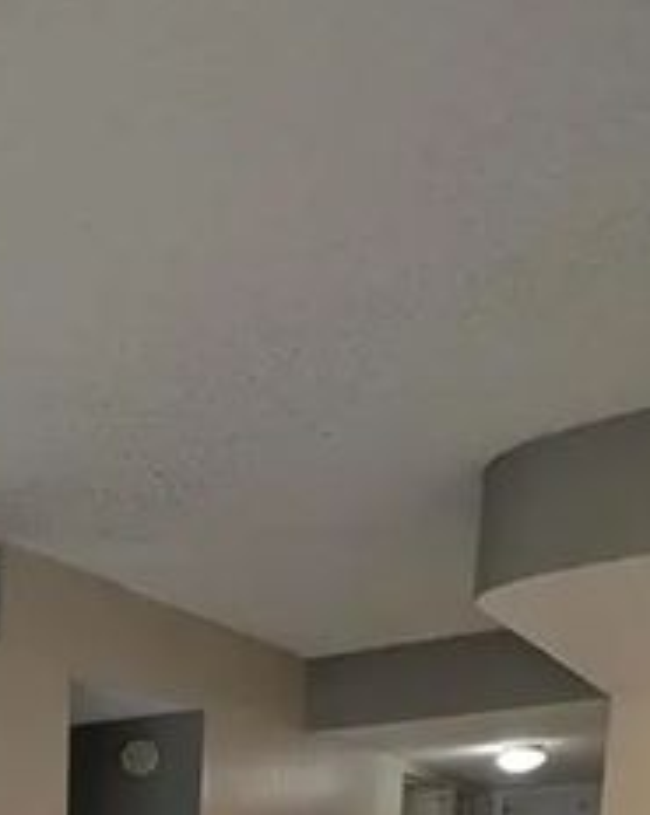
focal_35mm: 43
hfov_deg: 28.1
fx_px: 1036
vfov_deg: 31.8
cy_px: 1082
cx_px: -218
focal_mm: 2.02
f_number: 1.7
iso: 58
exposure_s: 1/30
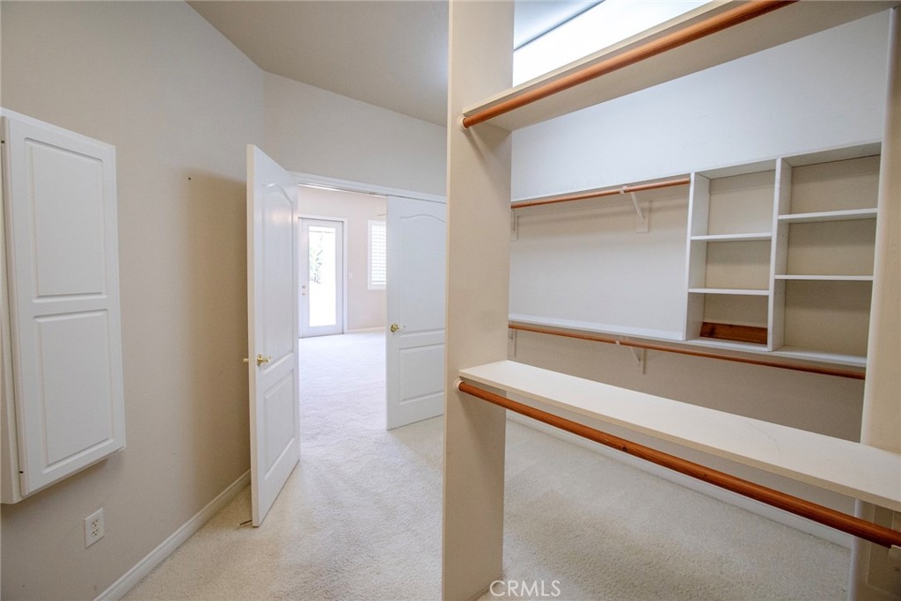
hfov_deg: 100.4
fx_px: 375
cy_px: 300
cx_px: 450
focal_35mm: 15
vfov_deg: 77.3
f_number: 5
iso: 800
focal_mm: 10
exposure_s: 1/125
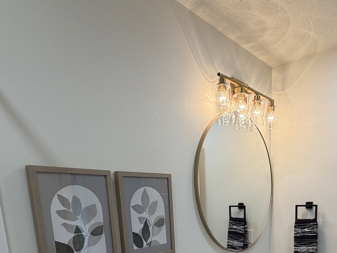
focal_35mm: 30
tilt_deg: -11.9
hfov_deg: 58.8
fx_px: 292
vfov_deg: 40.3
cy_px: 259
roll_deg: +2.4
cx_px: 220
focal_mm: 2.22
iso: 100
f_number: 2.2
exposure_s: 1/120
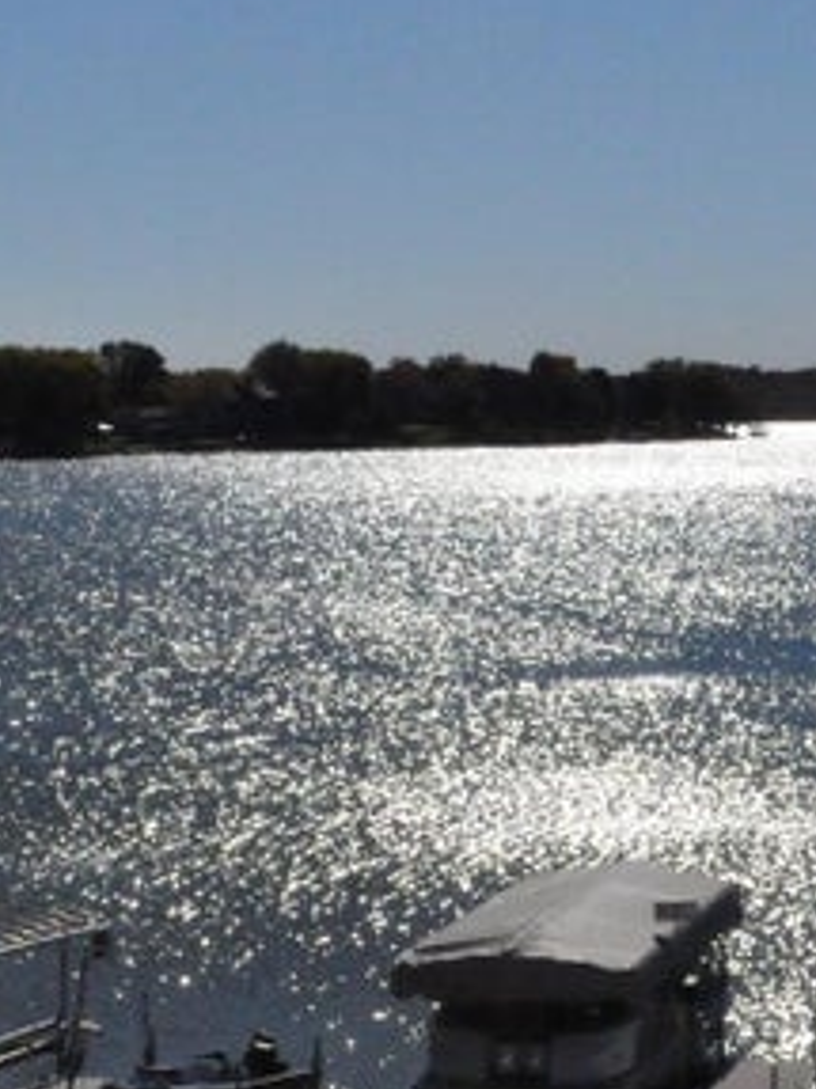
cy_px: 205
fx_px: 3428
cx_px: 454
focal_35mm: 109
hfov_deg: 13.6
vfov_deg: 17.9
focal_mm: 30
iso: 2000
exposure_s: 1/2000
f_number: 22
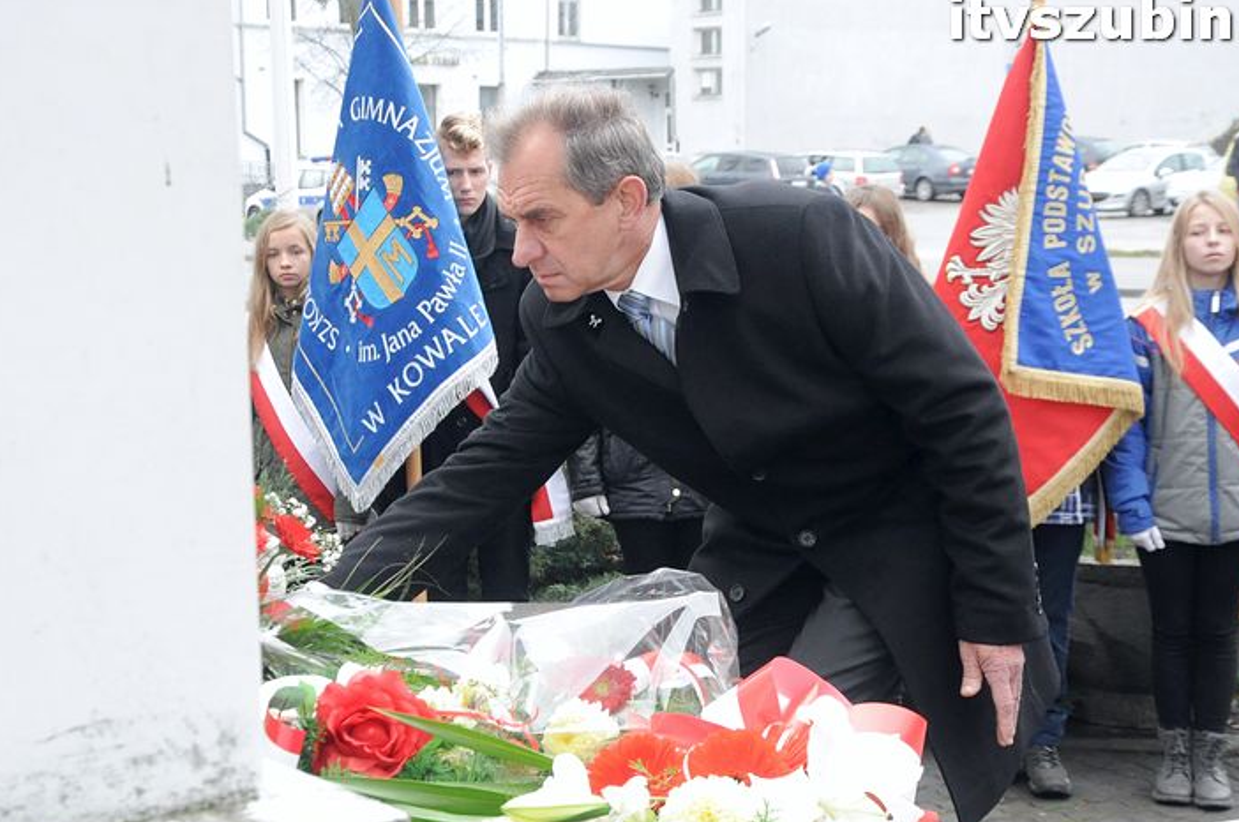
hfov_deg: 31.6
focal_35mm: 64
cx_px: 597
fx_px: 2186
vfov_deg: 21.3
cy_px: 463
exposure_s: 1/160
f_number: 6.3
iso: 1600
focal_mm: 35
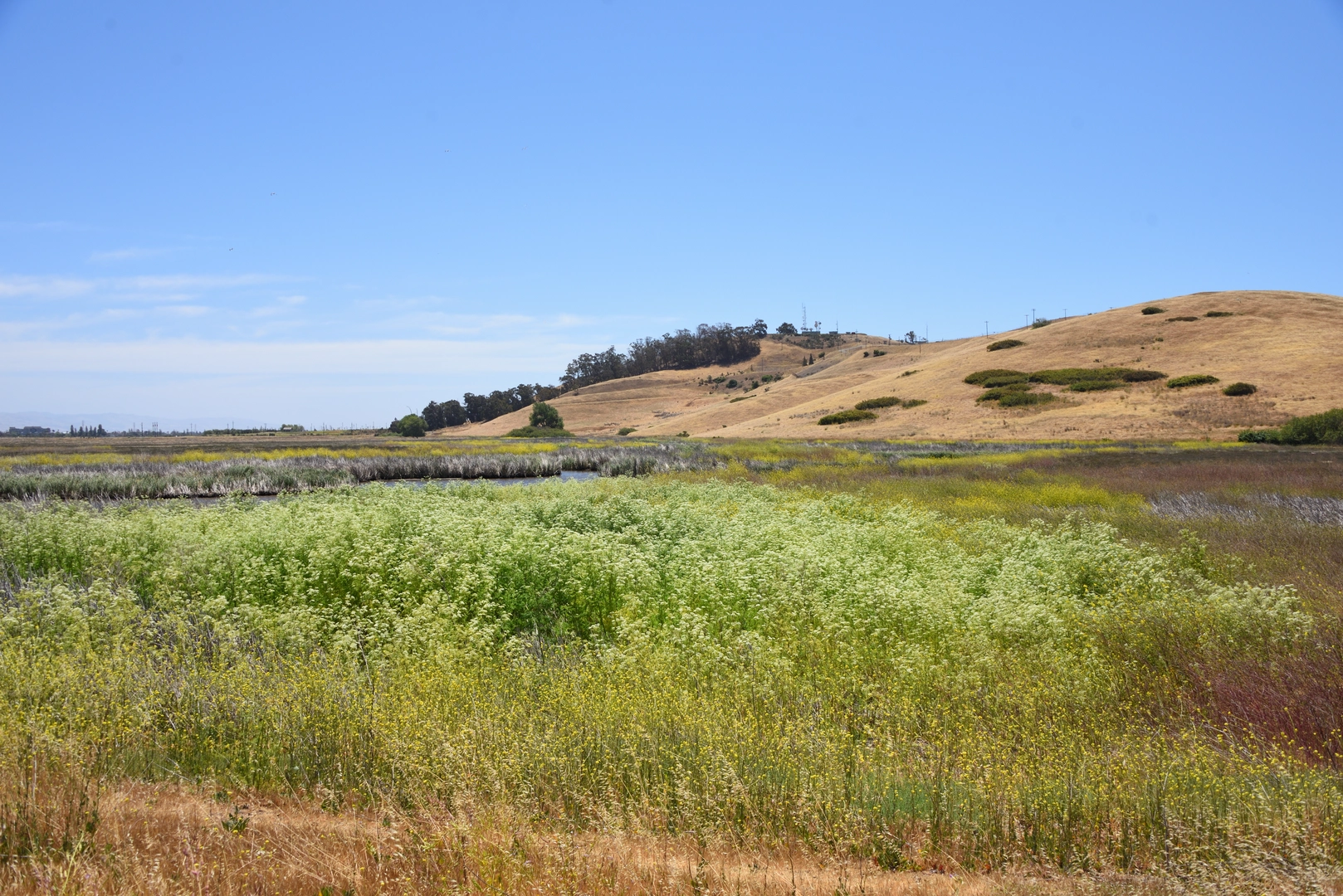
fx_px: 1306
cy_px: 448
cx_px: 672
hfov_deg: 54.4
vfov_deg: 37.9
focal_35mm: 35
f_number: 8
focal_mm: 35
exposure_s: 1/500
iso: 100
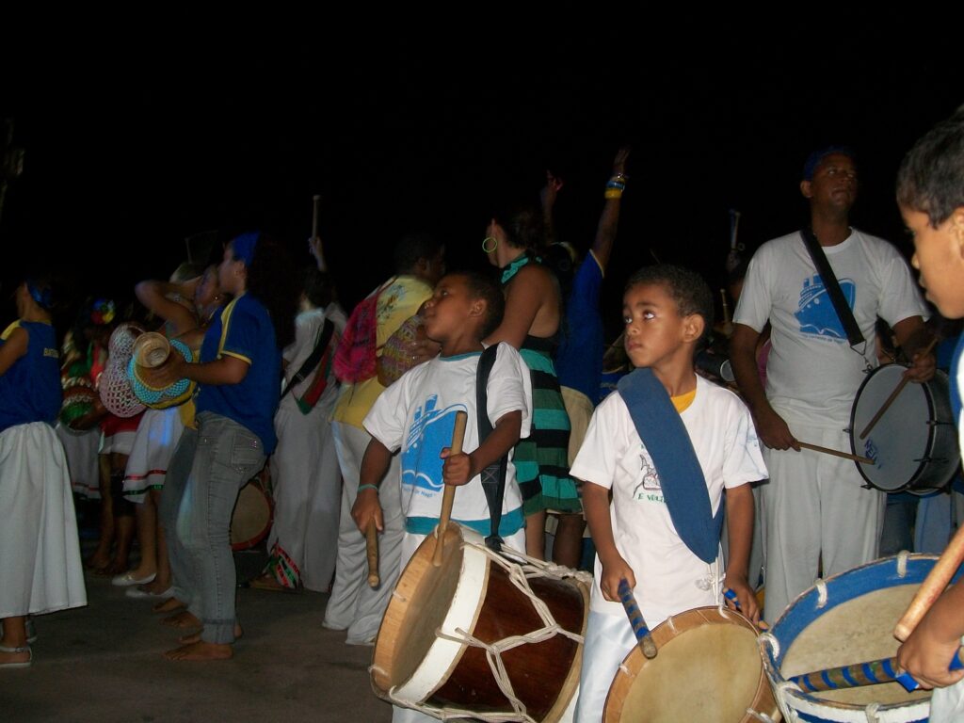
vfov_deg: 39.7
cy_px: 362
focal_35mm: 36
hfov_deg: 51.4
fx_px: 1003
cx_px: 482
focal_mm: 6
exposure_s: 1/30
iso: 100
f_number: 2.7
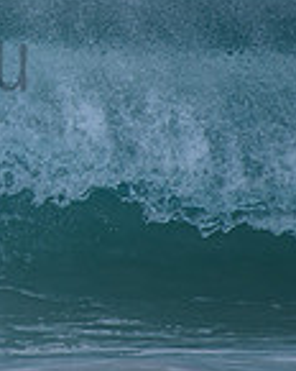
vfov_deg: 1.0
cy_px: 32
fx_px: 20894
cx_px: -242
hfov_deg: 0.8
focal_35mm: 1908
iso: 140
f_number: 5.6
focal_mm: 500
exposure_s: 1/800
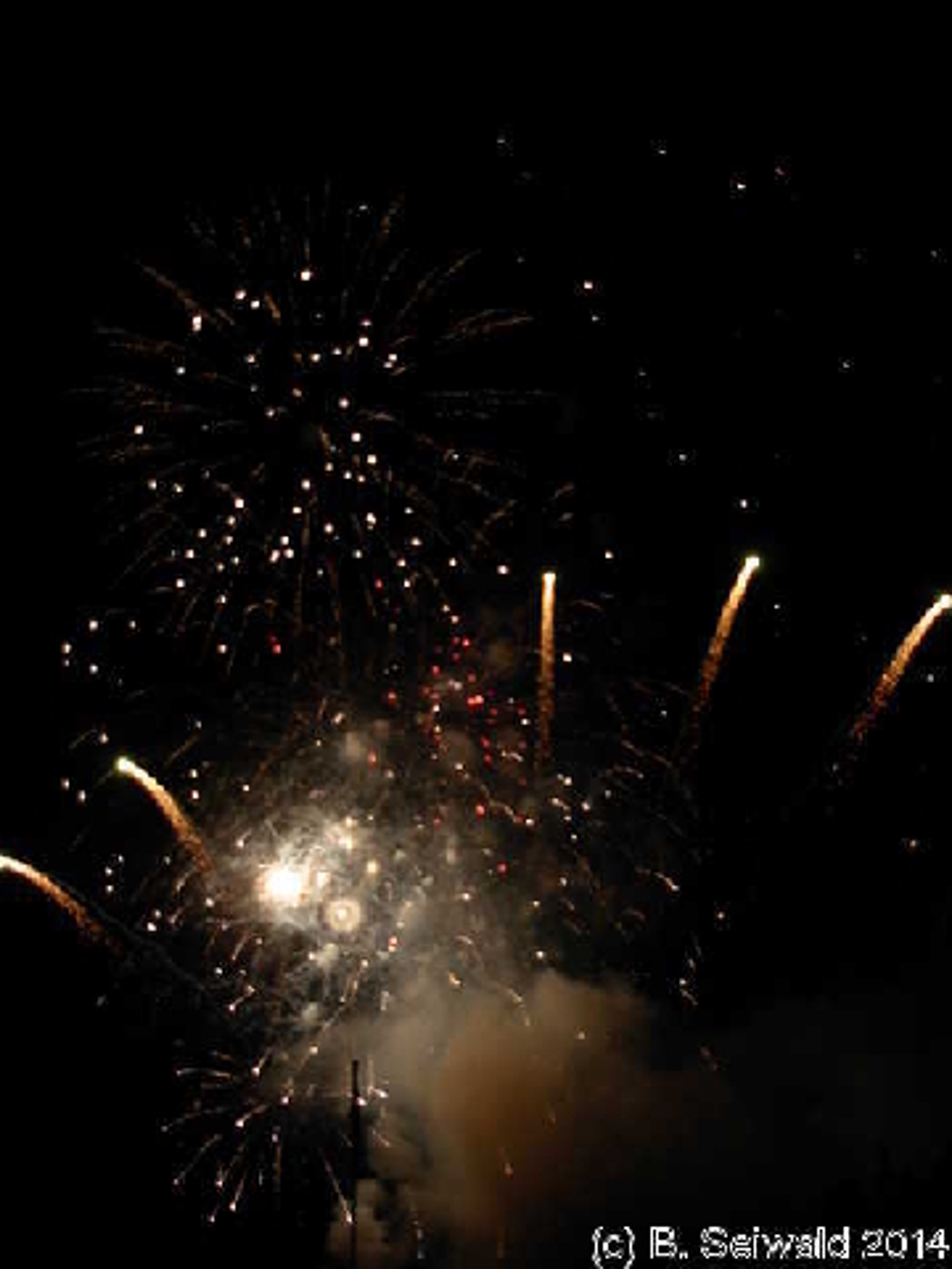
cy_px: 634
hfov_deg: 37.7
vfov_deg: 49.0
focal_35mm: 38
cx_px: 476
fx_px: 1393
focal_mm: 6.3
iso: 79
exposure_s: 1/26.1
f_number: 2.9
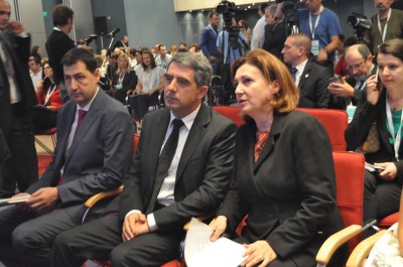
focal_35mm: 48
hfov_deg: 41.2
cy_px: 134
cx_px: 202
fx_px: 536
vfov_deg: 28.0
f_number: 4.5
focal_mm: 32
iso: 2800
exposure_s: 1/30
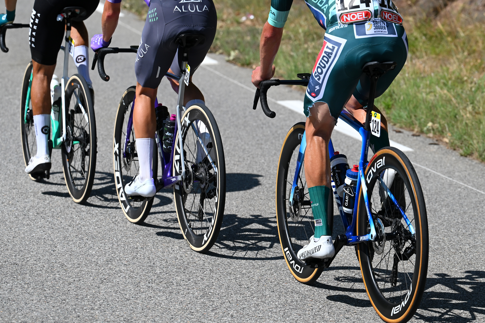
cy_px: 162
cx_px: 242
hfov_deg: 12.0
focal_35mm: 172
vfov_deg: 8.0
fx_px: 2317
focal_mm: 115
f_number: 4.5
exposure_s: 1/2500
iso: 250
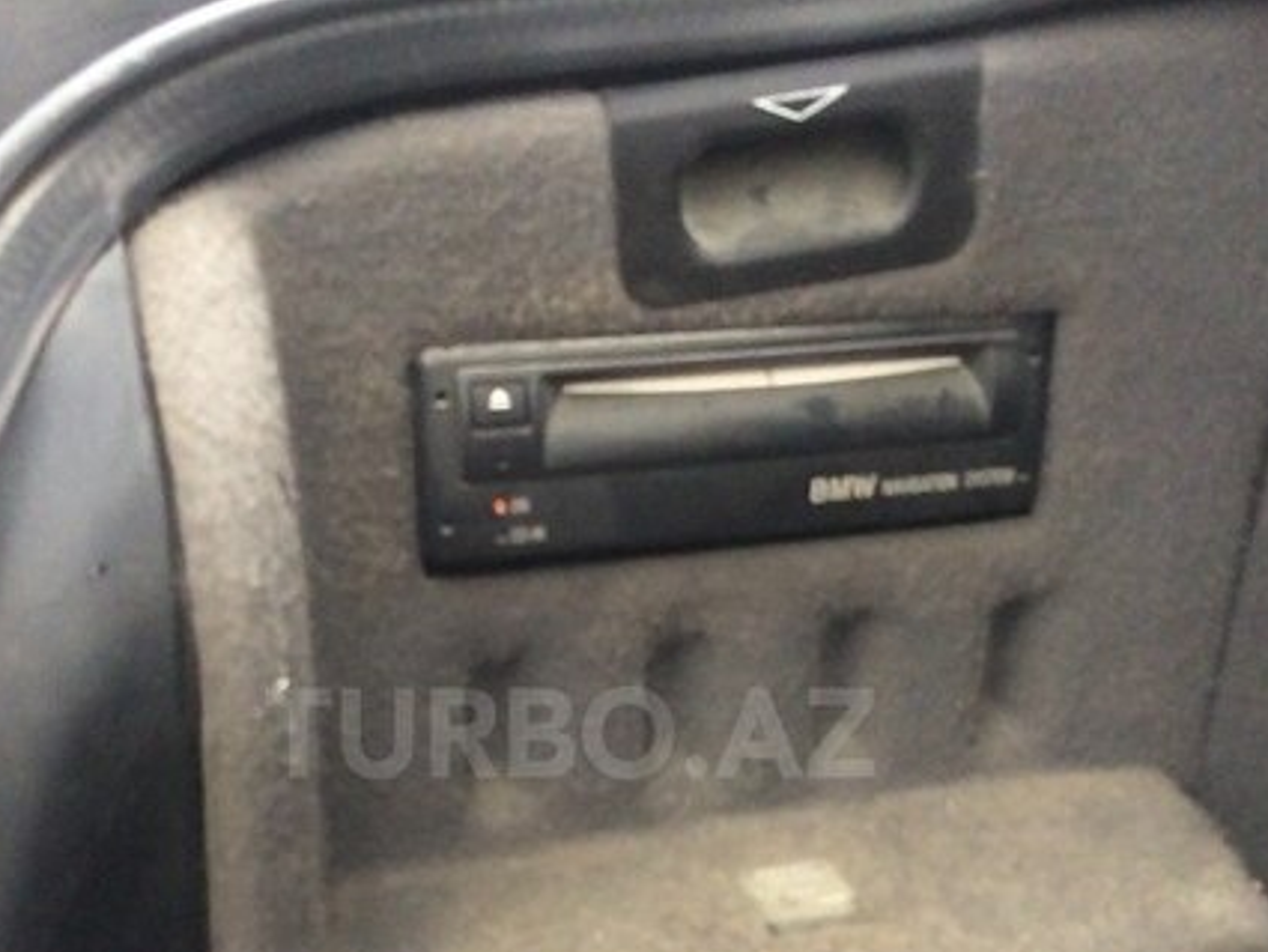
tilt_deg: -26.8
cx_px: 570
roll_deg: -1.1
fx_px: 1649
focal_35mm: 45
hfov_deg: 42.0
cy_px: 733
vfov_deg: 31.5
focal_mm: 4.15
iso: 320
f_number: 2.2
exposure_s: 1/100
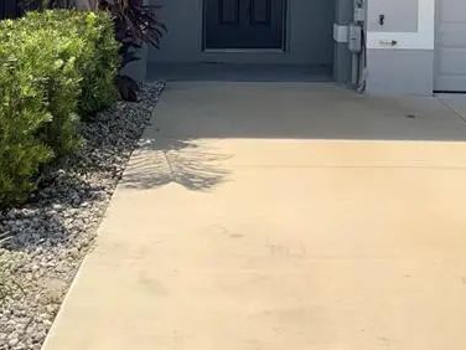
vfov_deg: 17.8
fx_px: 1063
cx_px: 335
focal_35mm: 79
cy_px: -60
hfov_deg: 24.5
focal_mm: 3
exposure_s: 1/1912
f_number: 1.8
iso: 16
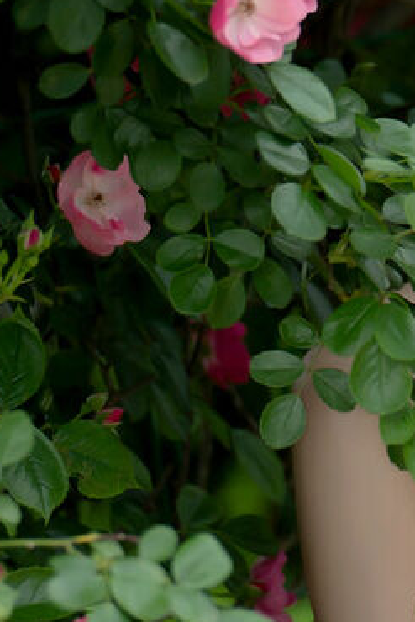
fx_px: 7497
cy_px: 391
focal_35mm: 434
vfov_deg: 4.7
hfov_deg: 3.2
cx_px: 817
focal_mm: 102
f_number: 2.8
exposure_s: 1/320
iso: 125
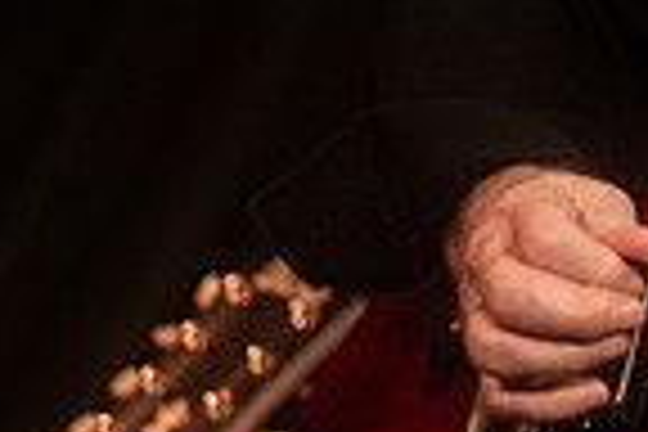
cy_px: -322
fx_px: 7235
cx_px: 1287
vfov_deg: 3.4
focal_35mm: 402
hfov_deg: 5.0
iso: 2500
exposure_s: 1/200
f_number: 3.2
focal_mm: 100
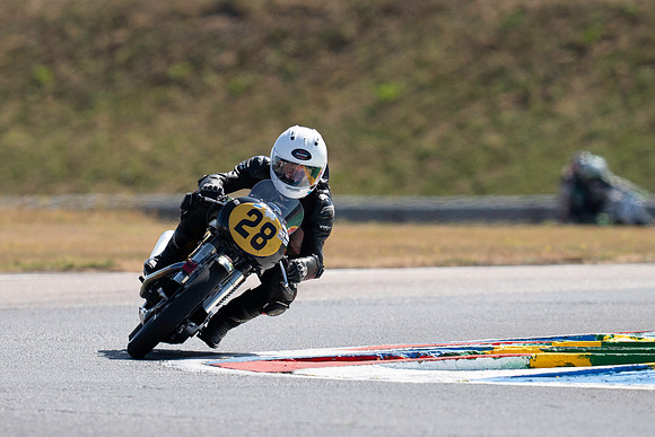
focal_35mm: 724
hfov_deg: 2.8
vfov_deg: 1.9
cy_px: 218
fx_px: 13171
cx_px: 260
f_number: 4
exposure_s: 1/400
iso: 64
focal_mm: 400
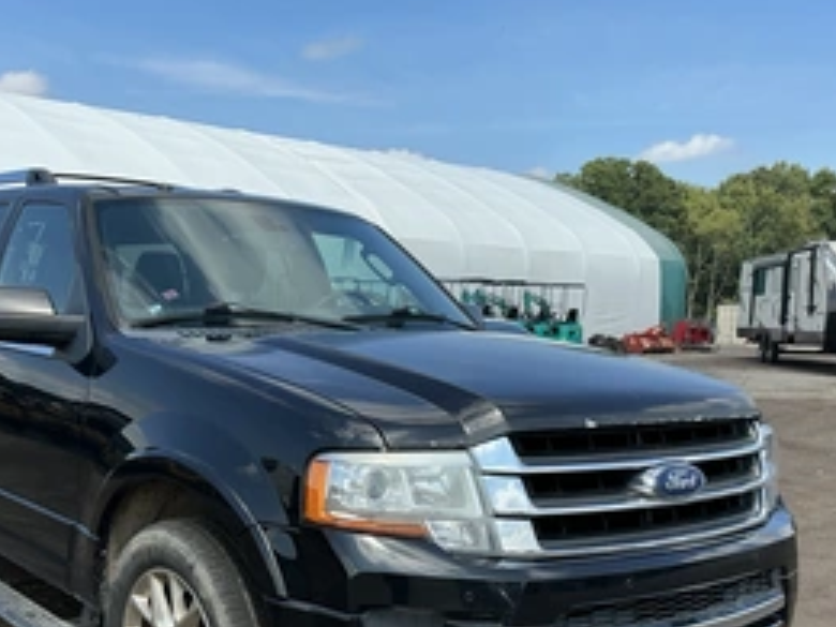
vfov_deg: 33.1
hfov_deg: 43.5
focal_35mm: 43
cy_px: 457
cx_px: 305
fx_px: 1038
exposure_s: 1/1076
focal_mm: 3
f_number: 1.8
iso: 25
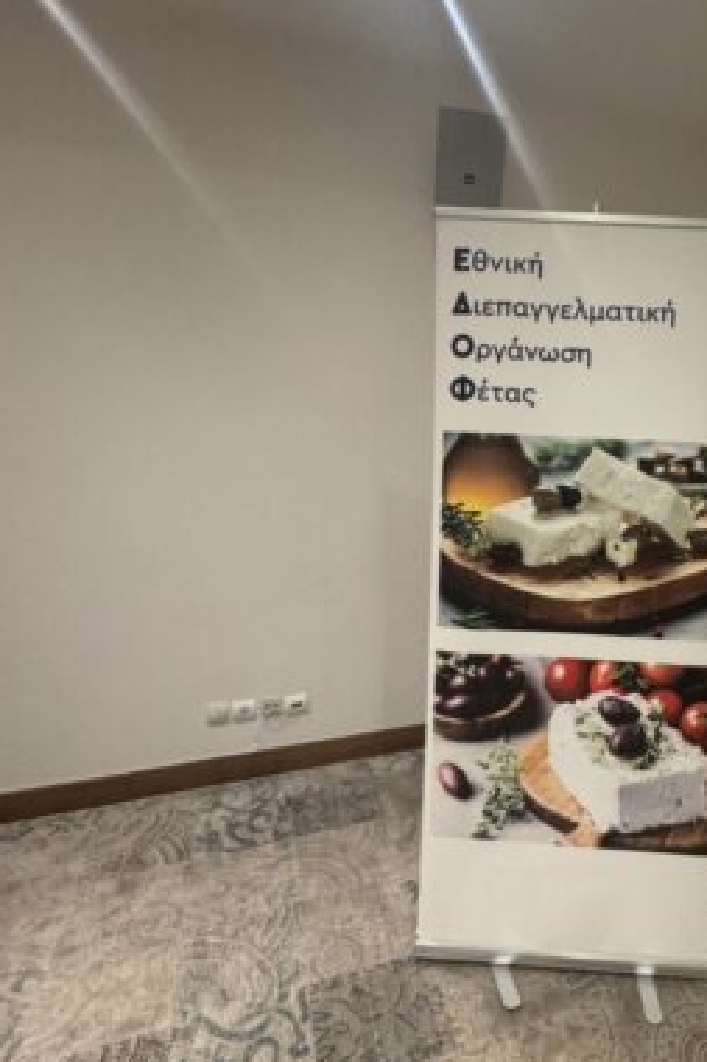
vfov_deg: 76.1
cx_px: 551
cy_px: 509
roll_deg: +1.0
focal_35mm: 23
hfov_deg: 52.1
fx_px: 678
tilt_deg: -8.4
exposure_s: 1/50
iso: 400
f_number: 2.2
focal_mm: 2.22
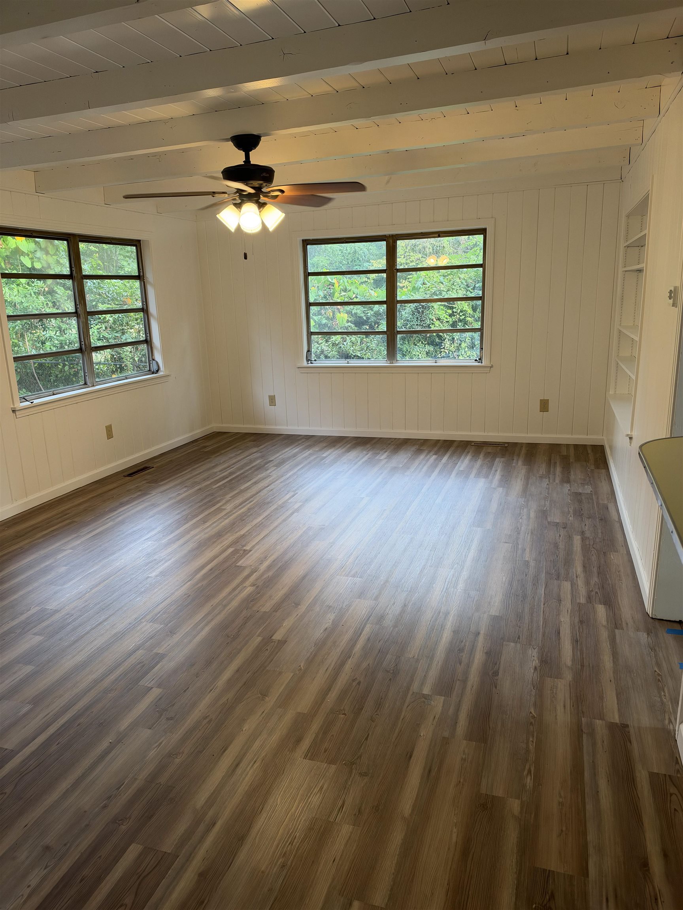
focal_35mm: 24
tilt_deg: -14.1
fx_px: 631
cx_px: 342
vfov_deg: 71.6
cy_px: 455
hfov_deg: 56.8
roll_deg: +2.0
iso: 250
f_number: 1.8
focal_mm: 6.93
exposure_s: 1/120
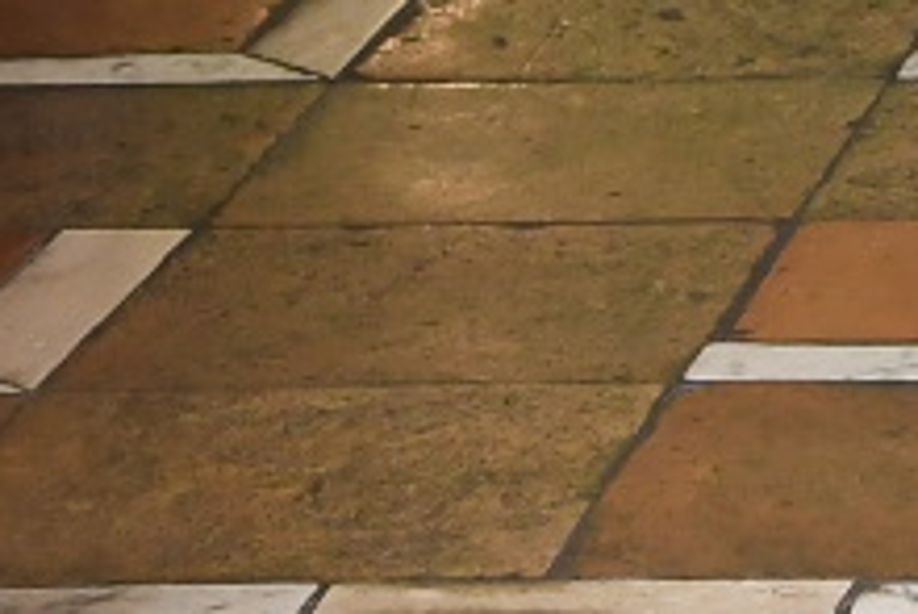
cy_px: -1053
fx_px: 7884
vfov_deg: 4.3
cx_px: 2570
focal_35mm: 309
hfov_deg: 6.2
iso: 900
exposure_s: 1/50
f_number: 7.1
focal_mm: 28
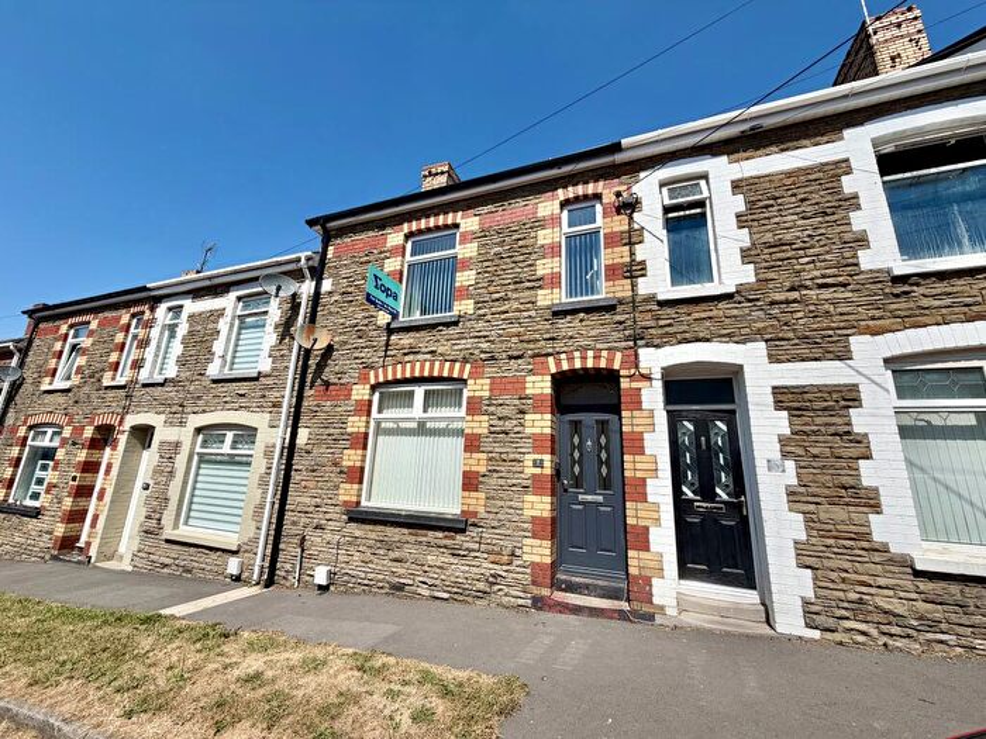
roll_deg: -1.5
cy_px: 370
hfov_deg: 102.1
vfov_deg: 85.7
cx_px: 493
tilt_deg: +13.6
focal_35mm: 14
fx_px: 399
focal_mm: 2.22
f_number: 2.2
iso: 20
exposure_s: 1/1259
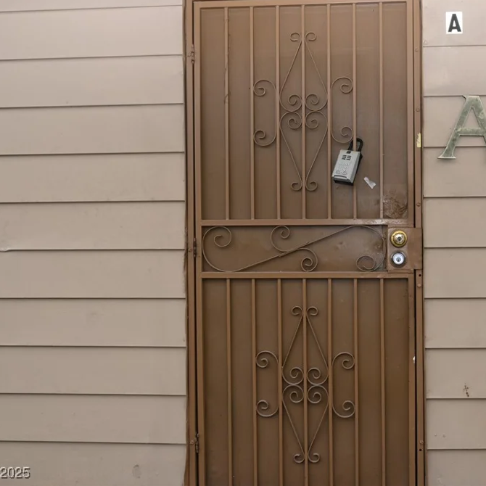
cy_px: 239
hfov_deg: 42.1
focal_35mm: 39
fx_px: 619
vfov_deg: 42.8
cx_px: 336
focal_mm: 20
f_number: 5.6
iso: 140
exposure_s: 1/125
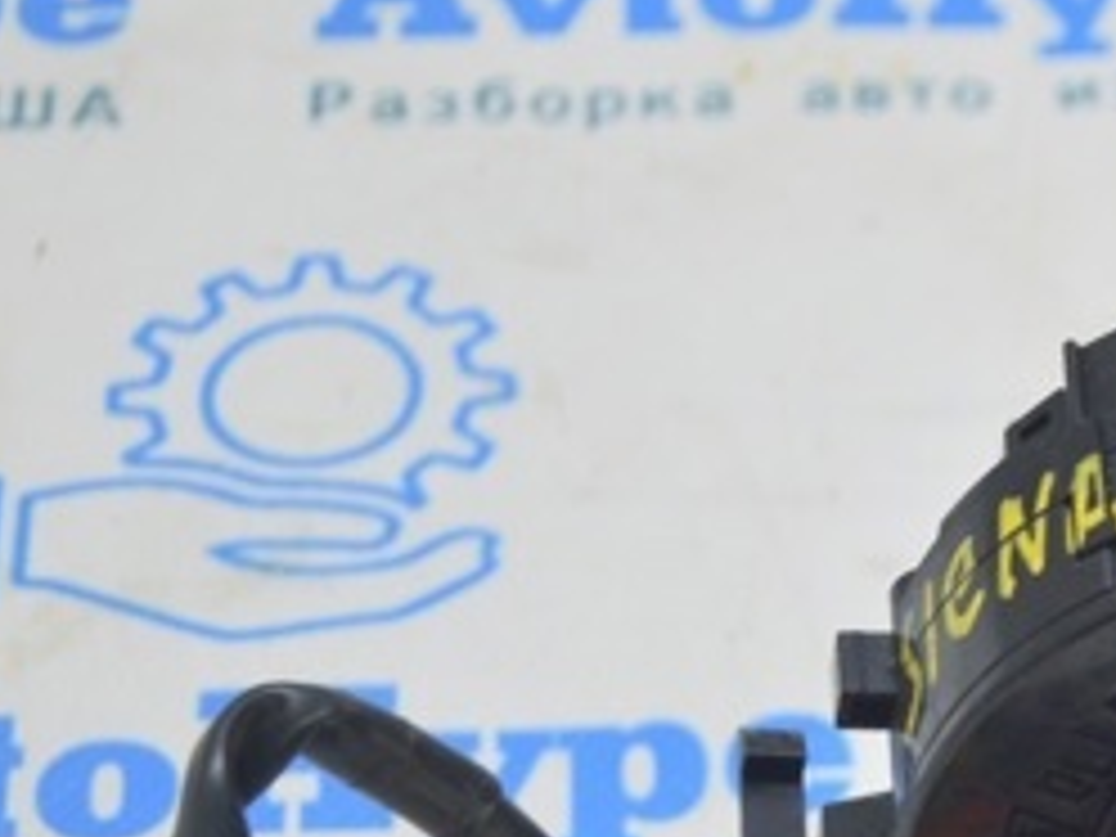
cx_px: 1328
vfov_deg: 8.6
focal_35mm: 171
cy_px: 898
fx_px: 5513
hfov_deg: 11.3
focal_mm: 46
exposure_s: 1/20
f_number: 5.6
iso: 400
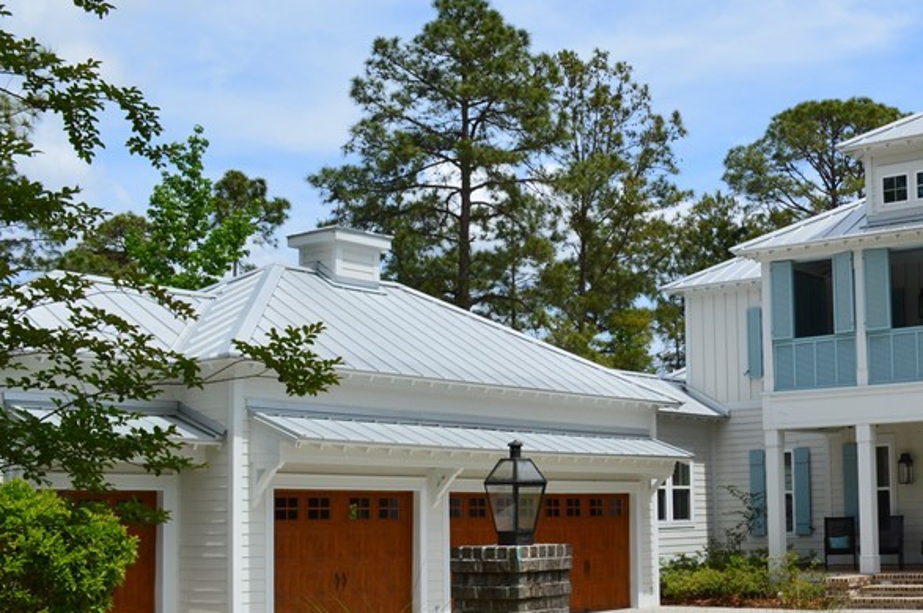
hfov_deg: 37.9
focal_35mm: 50
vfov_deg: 26.8
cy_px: 388
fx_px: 1281
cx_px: 767
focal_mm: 18
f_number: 11
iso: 320
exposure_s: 1/500
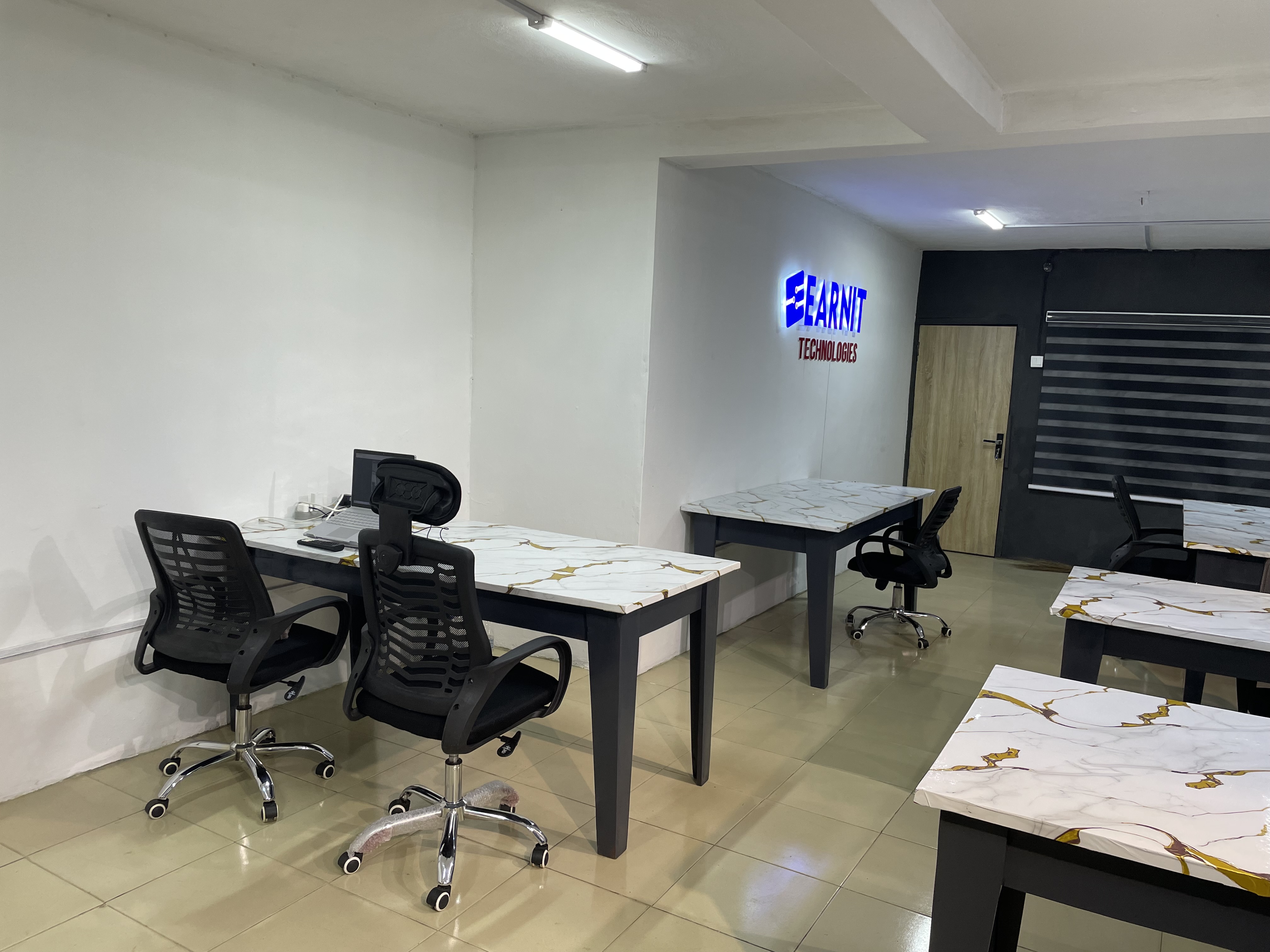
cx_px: 635
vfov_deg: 53.1
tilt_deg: -5.2
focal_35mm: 26
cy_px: 476
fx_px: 954
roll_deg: -1.9
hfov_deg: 67.3
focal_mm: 4.2
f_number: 1.6
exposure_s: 1/100
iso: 64
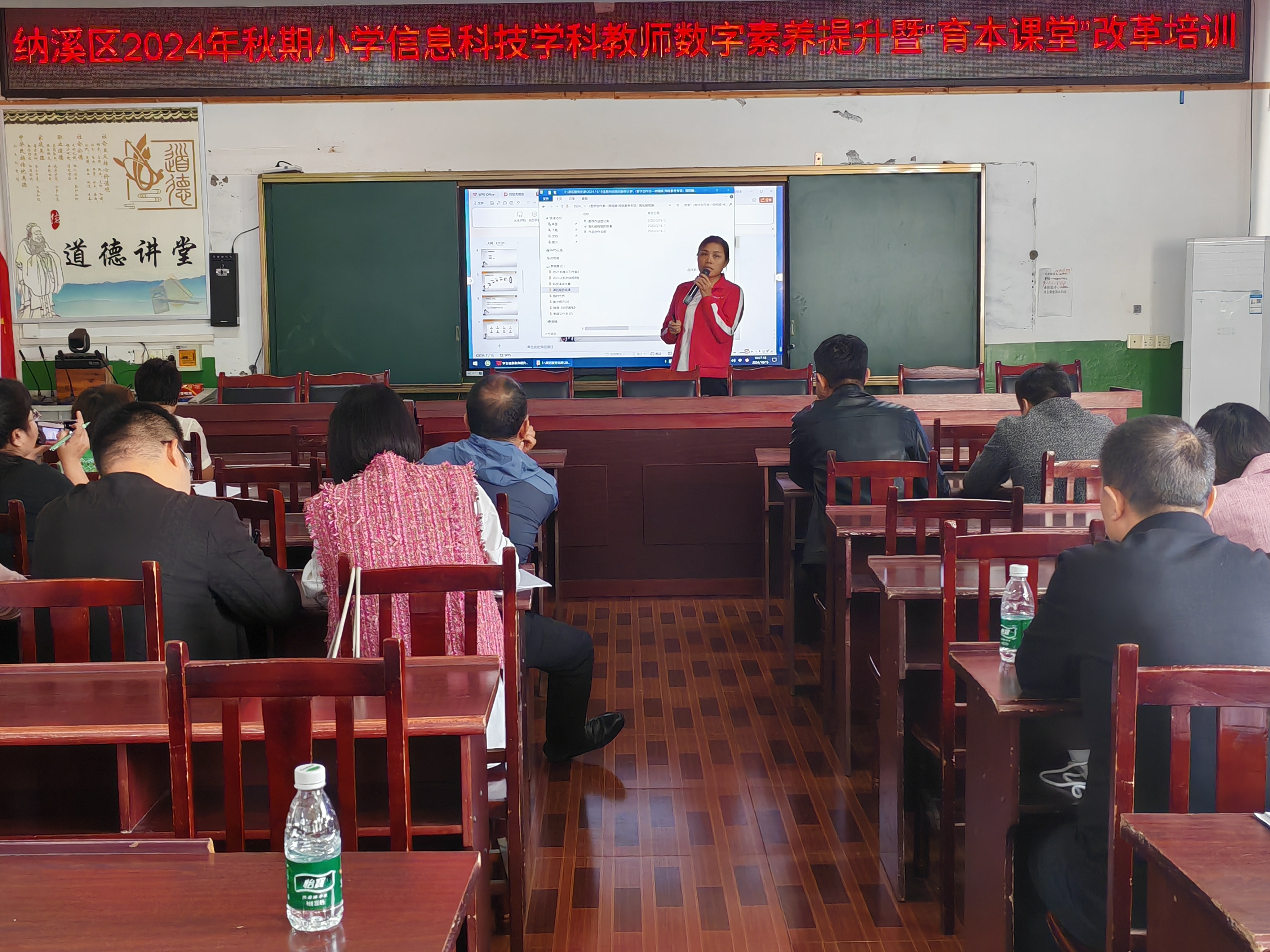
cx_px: 635
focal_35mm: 45
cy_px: 476
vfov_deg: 32.2
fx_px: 1651
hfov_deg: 42.1
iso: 160
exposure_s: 1/100
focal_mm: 5.52
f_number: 1.9
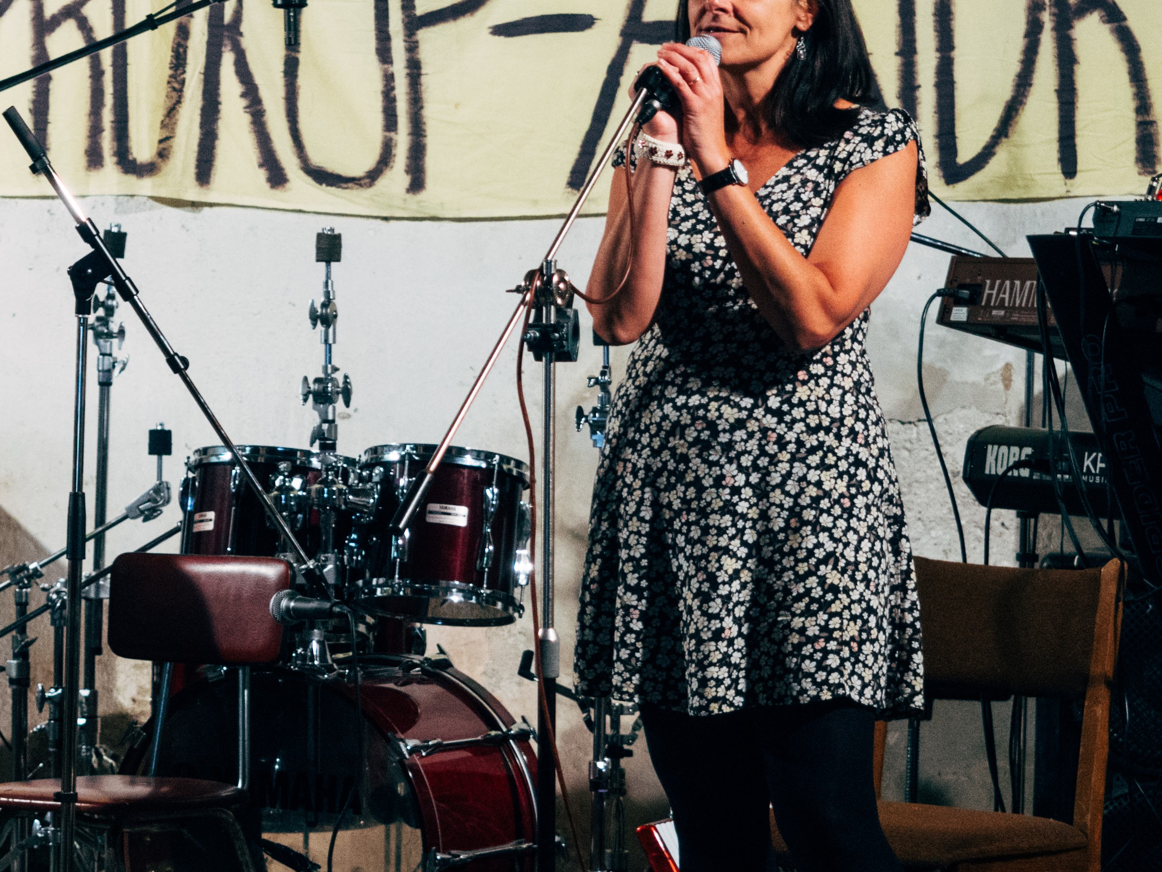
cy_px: 410
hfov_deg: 12.9
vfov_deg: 9.8
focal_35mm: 152
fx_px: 5103
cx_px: 71
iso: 1250
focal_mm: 40
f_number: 2.8
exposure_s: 1/160
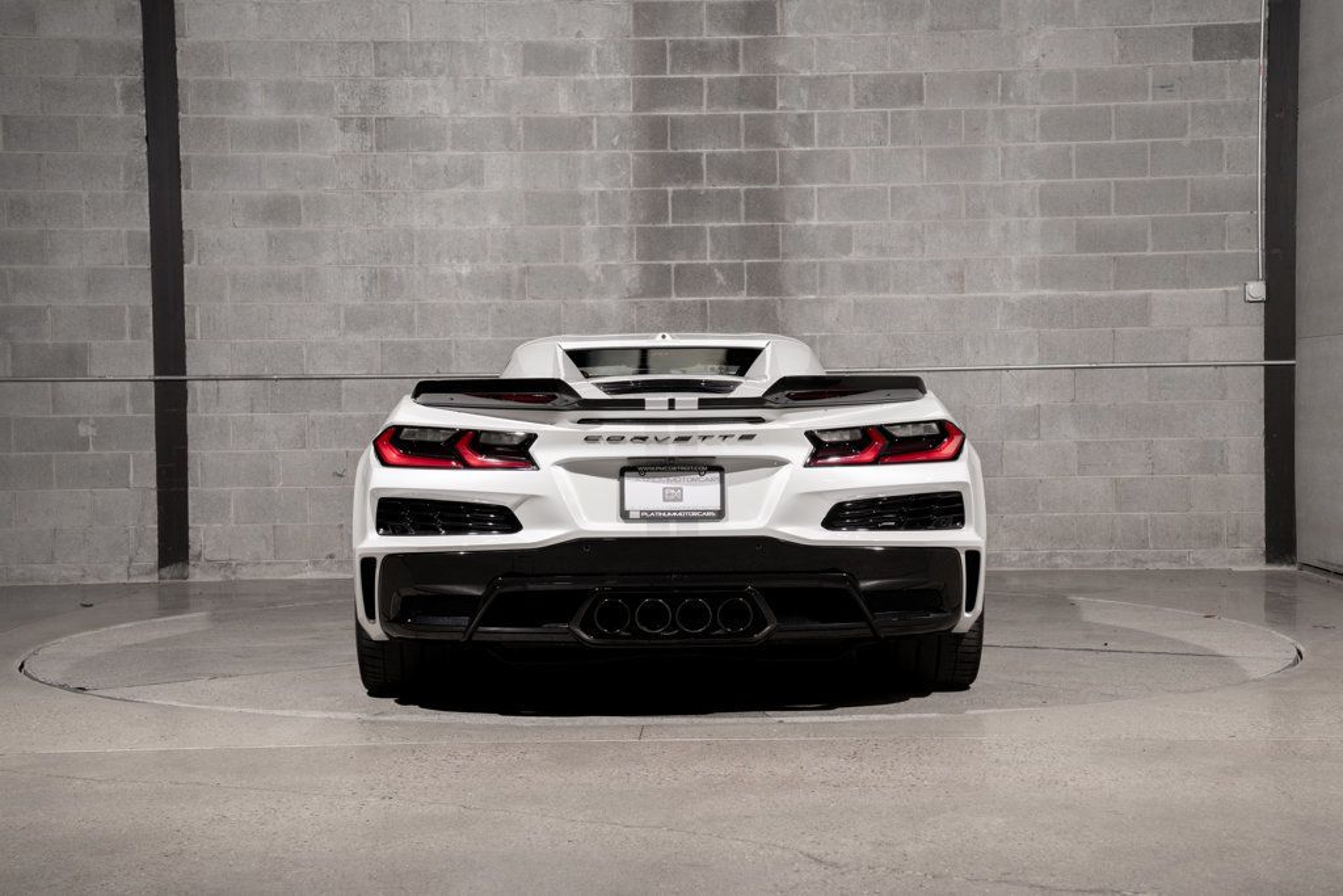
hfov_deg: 34.5
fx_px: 2164
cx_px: 672
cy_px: 448
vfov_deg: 23.4
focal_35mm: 58
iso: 160
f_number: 9
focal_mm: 58
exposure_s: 1/50
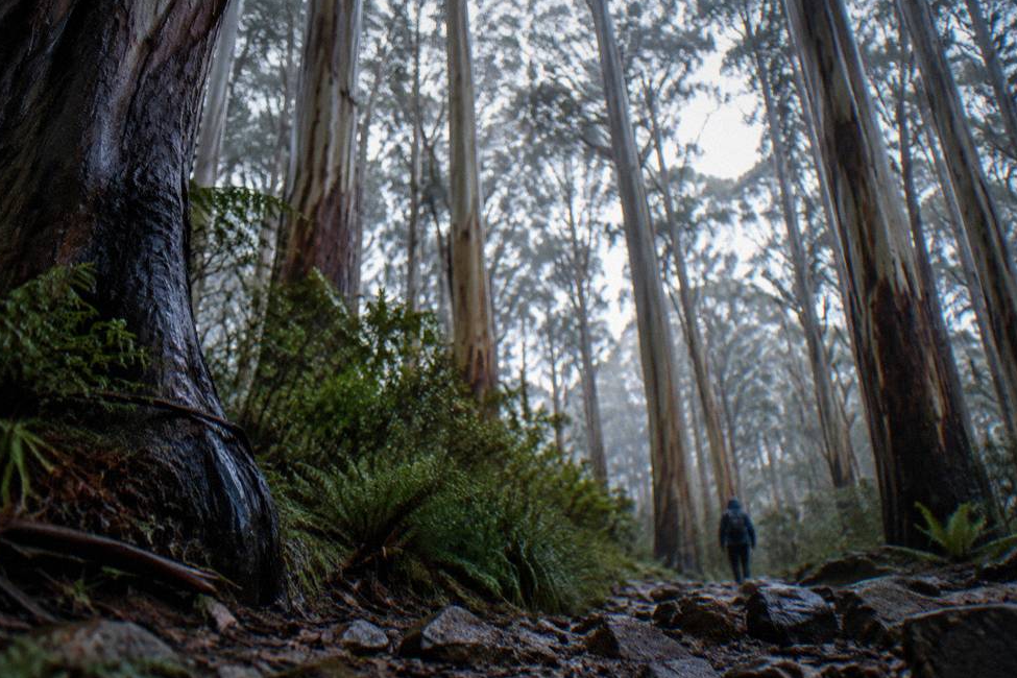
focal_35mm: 41
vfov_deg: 32.6
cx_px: 508
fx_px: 1158
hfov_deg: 47.4
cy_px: 343
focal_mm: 40
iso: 5000
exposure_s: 1/30
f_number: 7.1
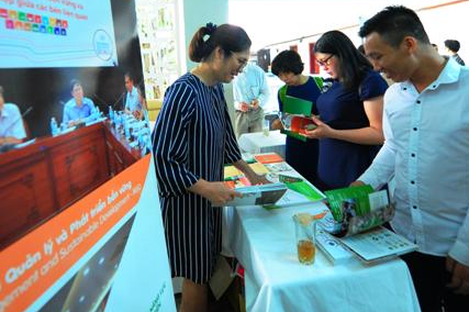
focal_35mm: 21
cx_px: 211
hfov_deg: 81.0
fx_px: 273
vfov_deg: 56.7
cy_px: 81
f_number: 2.8
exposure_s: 1/125
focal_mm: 14
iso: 4000
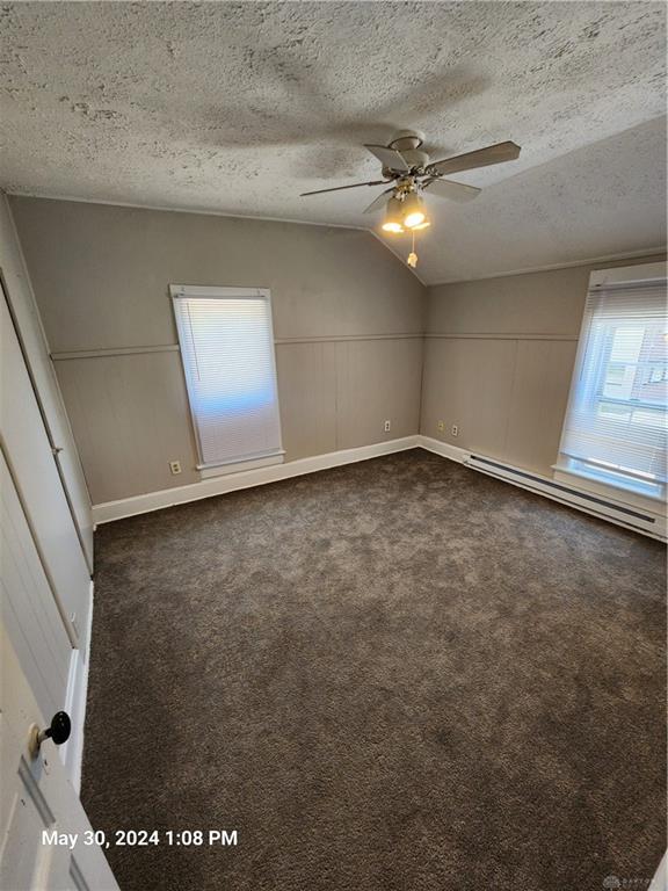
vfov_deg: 106.2
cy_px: 446
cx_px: 334
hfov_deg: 89.9
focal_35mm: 13
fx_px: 334
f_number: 2.2
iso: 160
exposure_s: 1/60
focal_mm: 2.2
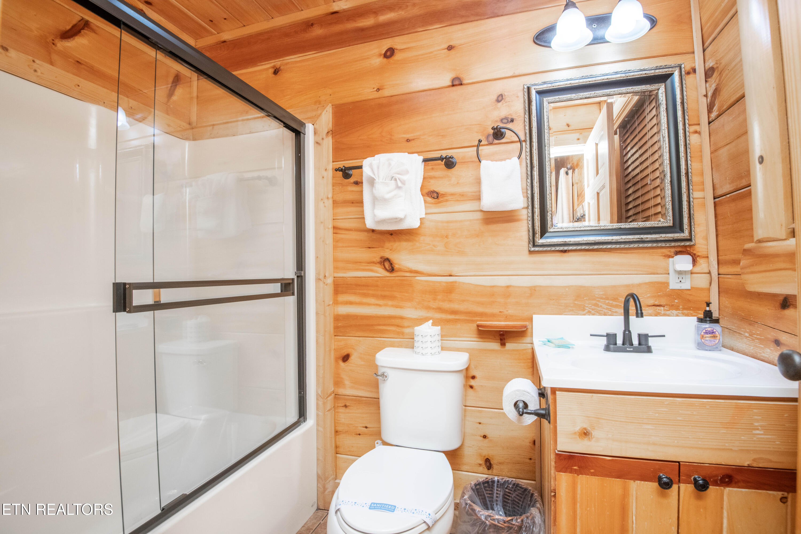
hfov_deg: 96.7
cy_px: 267
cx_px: 400
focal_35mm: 16
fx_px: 356
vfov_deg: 73.7
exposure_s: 1/60
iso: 500
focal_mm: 16
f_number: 9
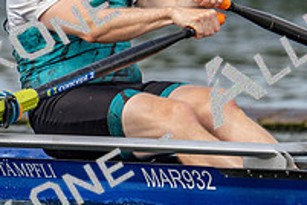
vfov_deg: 1.1
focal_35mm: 1199
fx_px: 10224
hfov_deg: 1.7
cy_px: -16
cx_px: 75
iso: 500
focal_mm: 415
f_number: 6.3
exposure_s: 1/1600
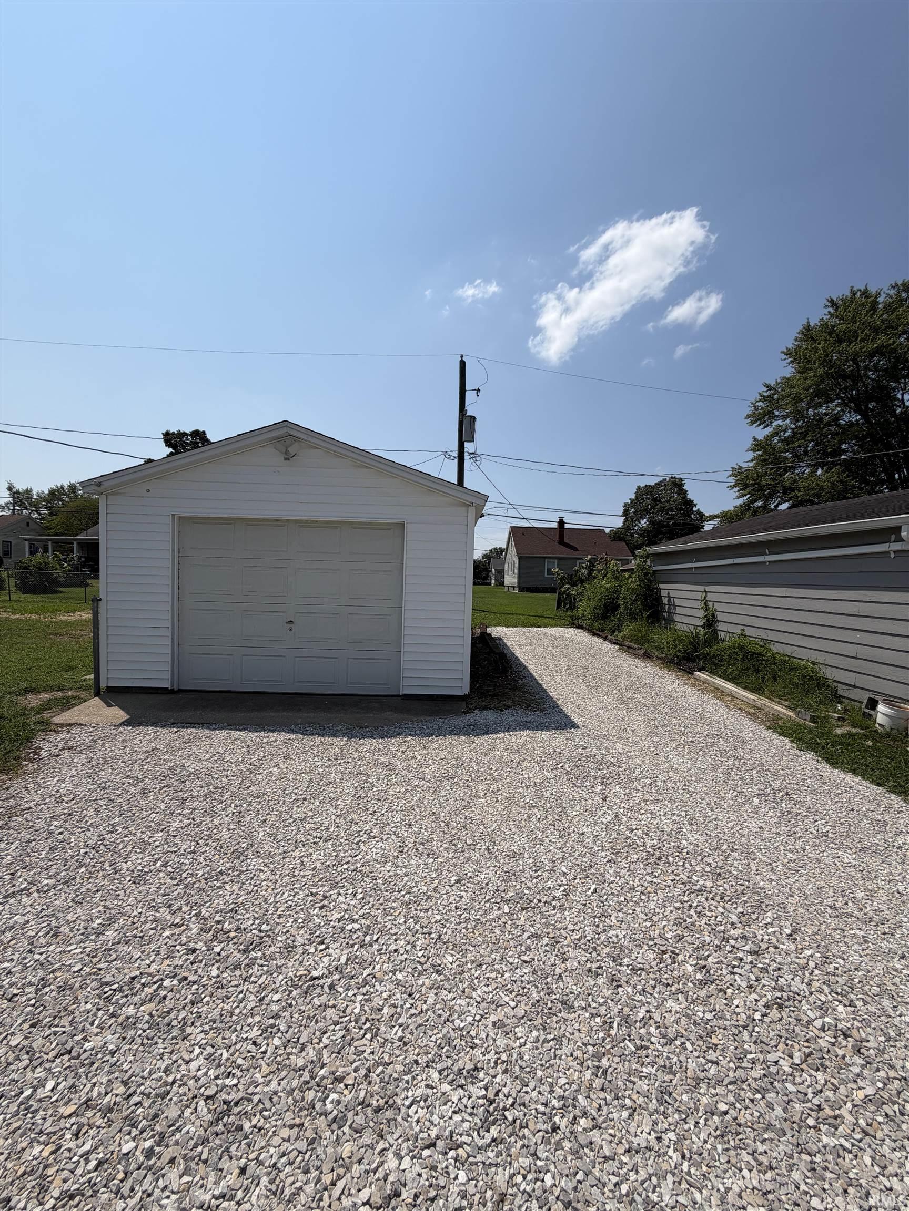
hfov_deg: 85.7
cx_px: 454
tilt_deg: -2.4
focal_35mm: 14
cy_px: 606
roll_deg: -2.3
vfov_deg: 102.1
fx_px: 490
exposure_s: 1/1795
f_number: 2.2
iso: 20
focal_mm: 2.22
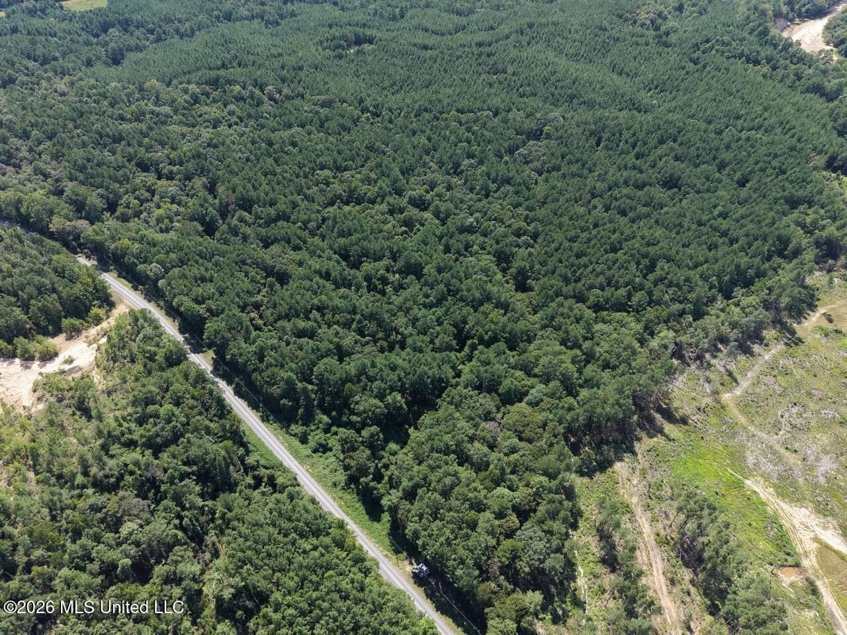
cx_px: 424
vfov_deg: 56.8
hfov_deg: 71.6
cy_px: 318
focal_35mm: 24
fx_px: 587
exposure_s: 1/2500
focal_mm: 8.7
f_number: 1.8
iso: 200
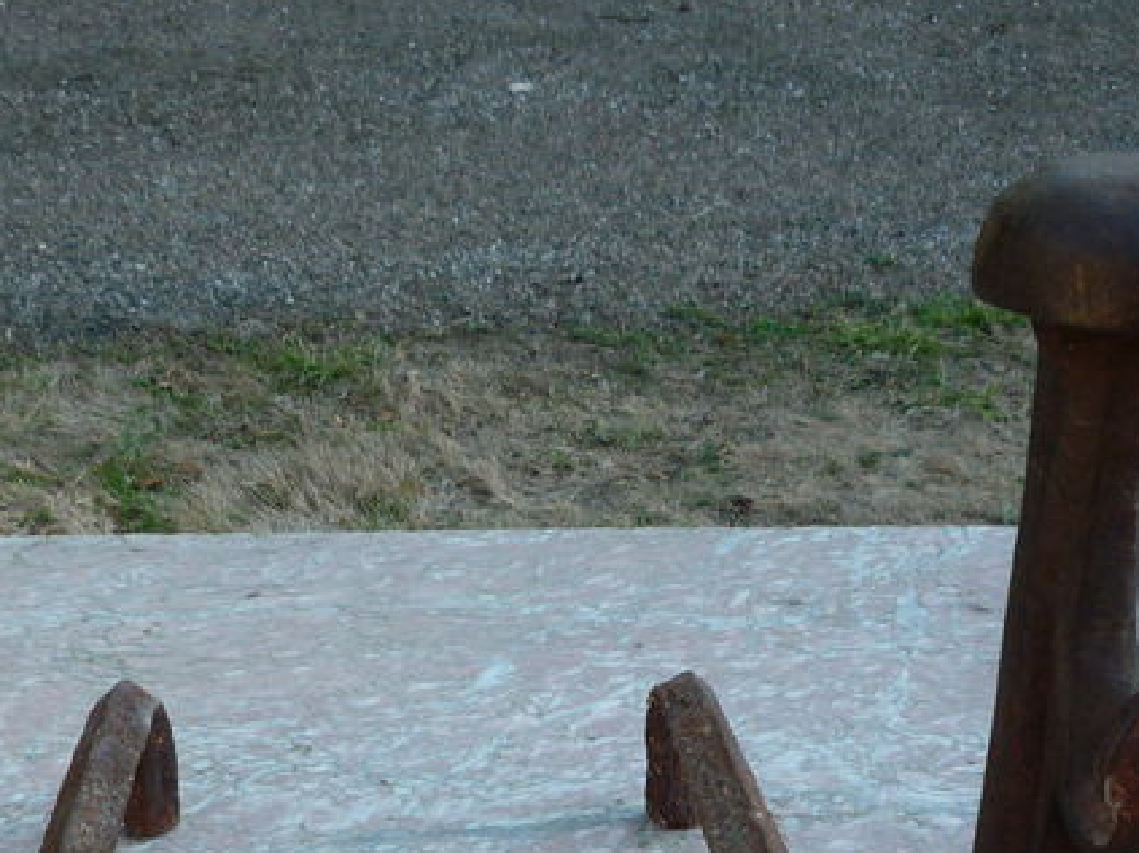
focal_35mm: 71
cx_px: 434
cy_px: 993
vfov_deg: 19.6
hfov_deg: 27.3
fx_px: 2336
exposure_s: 1/100
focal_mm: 5.2
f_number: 3.5
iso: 100
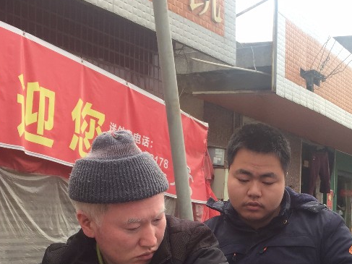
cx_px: 257
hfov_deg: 31.2
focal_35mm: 61
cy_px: 268
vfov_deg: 23.0
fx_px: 620
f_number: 2.2
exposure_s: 1/341
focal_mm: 4.15
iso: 32
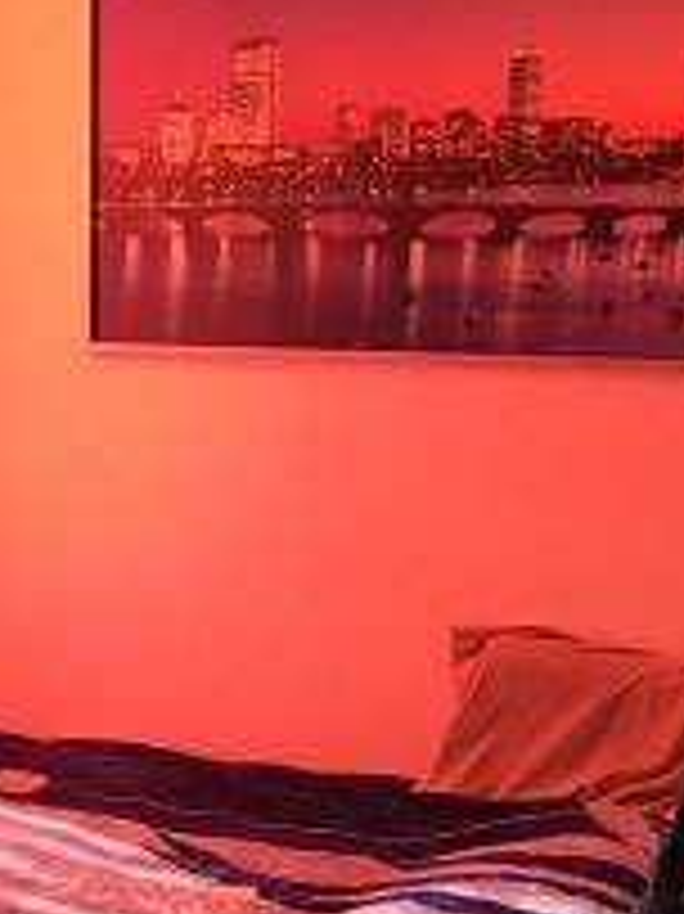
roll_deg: -1.4
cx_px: 104
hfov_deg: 20.7
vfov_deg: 27.6
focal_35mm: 70
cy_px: 612
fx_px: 1846
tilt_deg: -11.5
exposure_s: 1/30
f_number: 2.2
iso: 50
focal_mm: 4.15
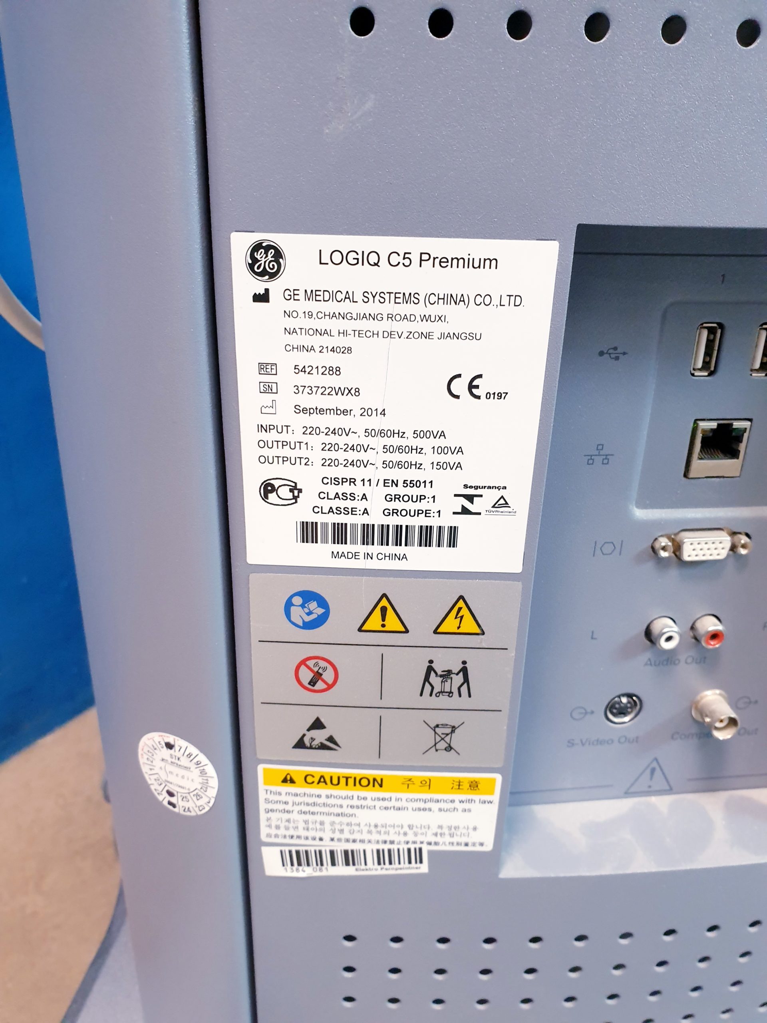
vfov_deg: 67.3
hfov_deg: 53.1
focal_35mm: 26
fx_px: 768
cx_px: 384
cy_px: 512
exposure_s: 1/33
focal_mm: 4.3
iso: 320
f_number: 2.4
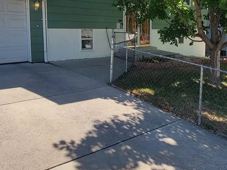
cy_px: 52
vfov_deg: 43.3
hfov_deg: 56.2
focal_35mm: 32
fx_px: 210
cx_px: 141
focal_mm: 2.2
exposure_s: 1/880
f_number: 2.2
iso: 50
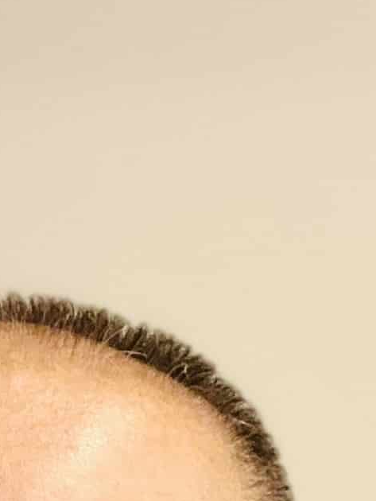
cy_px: 900
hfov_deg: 12.9
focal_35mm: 113
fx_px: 1635
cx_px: -36
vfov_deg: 15.1
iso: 400
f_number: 2.2
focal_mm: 2.71
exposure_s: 1/33
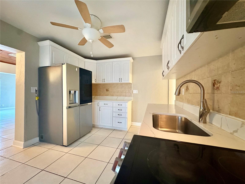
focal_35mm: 14
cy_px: 92
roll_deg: +0.2
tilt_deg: +0.2
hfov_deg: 102.1
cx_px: 122
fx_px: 99
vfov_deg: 85.7
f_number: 2.2
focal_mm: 2.22
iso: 1000
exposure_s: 1/40
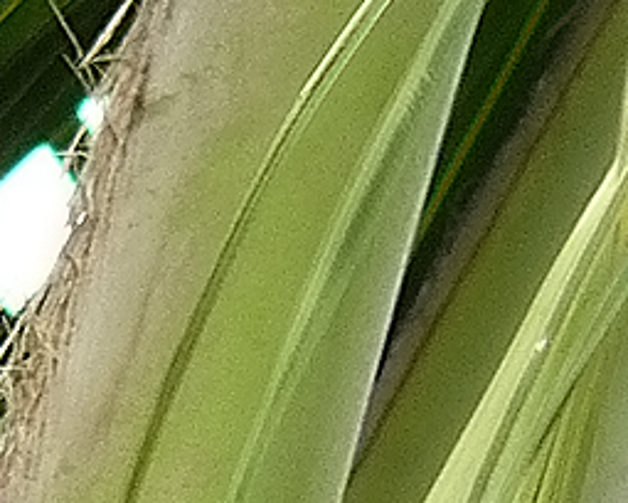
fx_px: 36838
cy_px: 685
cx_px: -308
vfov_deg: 0.8
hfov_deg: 1.0
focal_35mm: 1982
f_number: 4
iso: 100
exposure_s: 1/125
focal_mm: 72
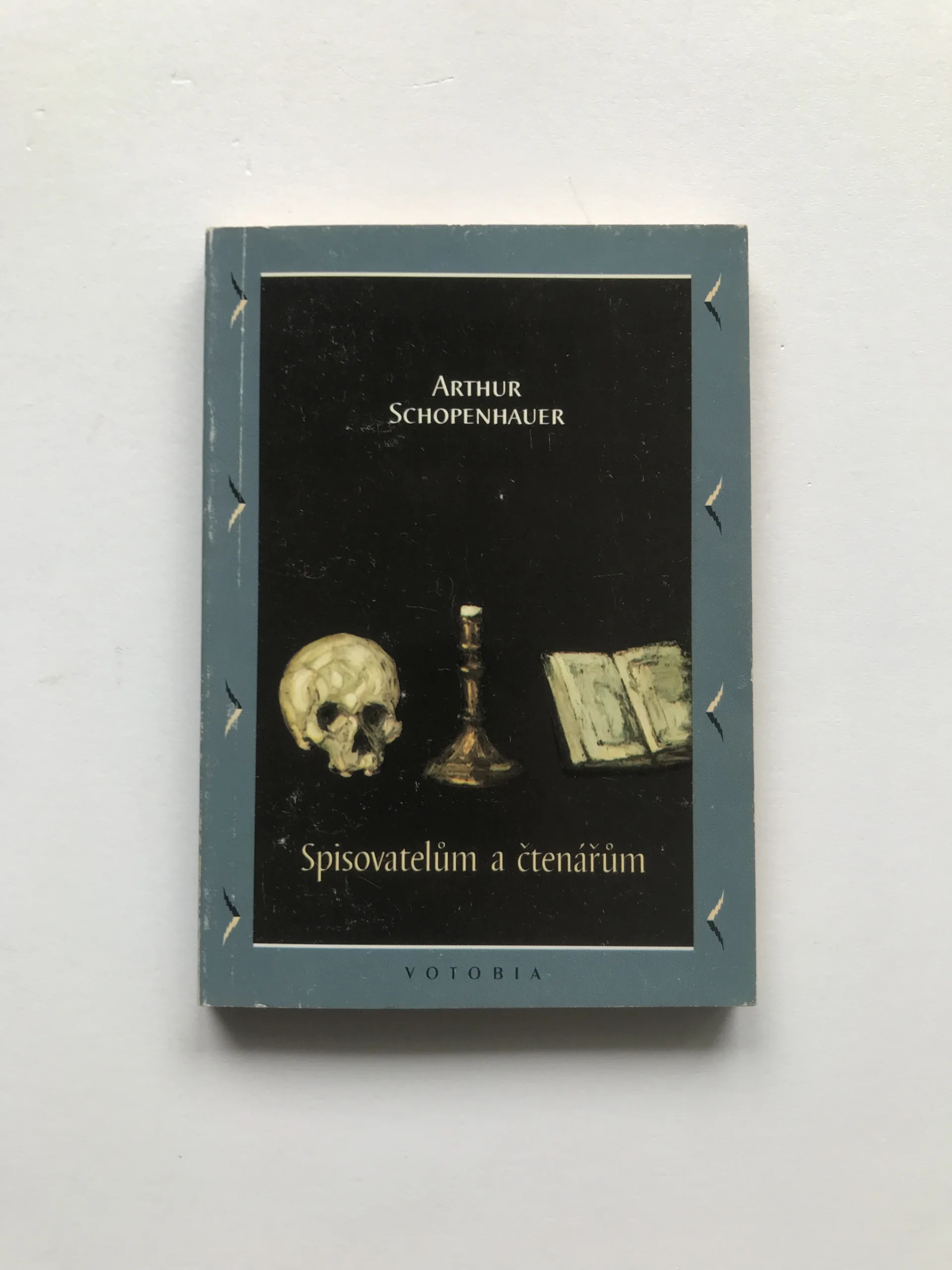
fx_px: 1027
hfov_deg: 49.7
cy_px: 635
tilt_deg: -87.6
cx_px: 476
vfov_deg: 63.4
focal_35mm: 28
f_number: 1.8
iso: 32
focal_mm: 3.99
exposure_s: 1/100
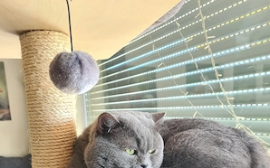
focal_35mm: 37
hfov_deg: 52.8
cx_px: 135
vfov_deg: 32.8
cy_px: 149
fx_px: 272
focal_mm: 5.4
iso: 160
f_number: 1.8
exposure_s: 1/50
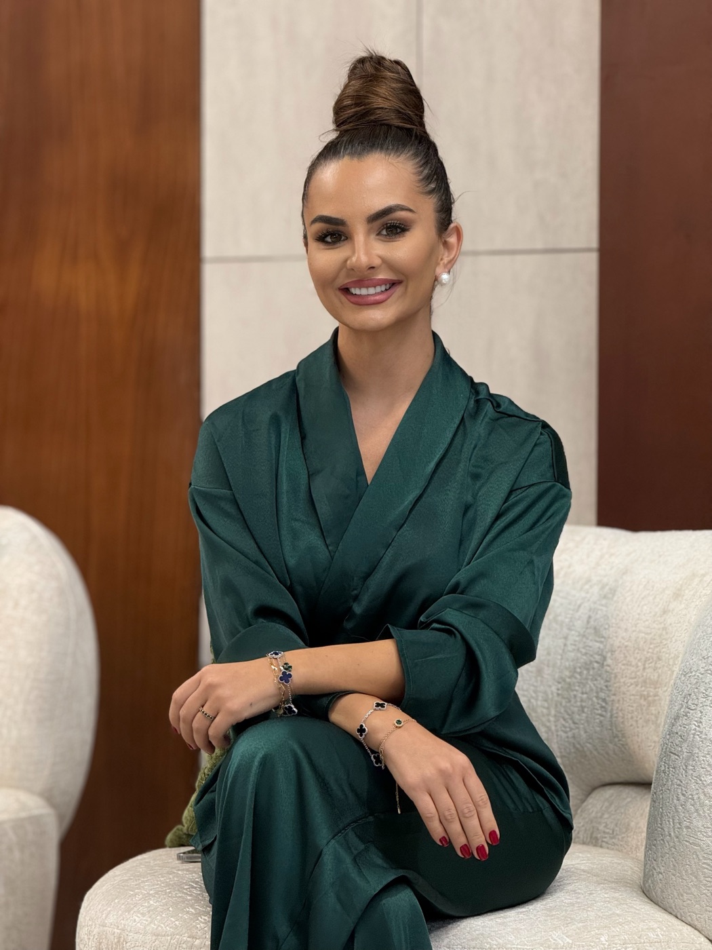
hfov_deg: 12.3
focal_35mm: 120
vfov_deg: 16.4
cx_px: 356
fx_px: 3291
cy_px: 475
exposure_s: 1/100
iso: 160
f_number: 2.8
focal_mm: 15.66
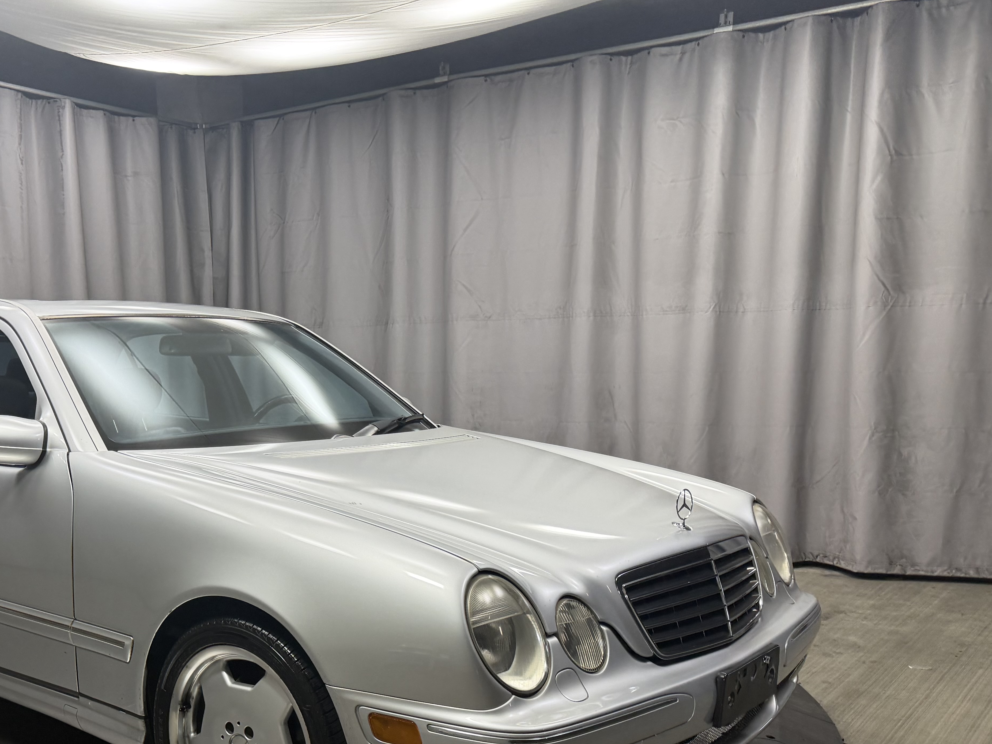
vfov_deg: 37.7
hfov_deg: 49.1
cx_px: 313
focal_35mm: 37
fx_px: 1060
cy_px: 559
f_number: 1.78
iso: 160
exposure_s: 1/164
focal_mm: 6.76
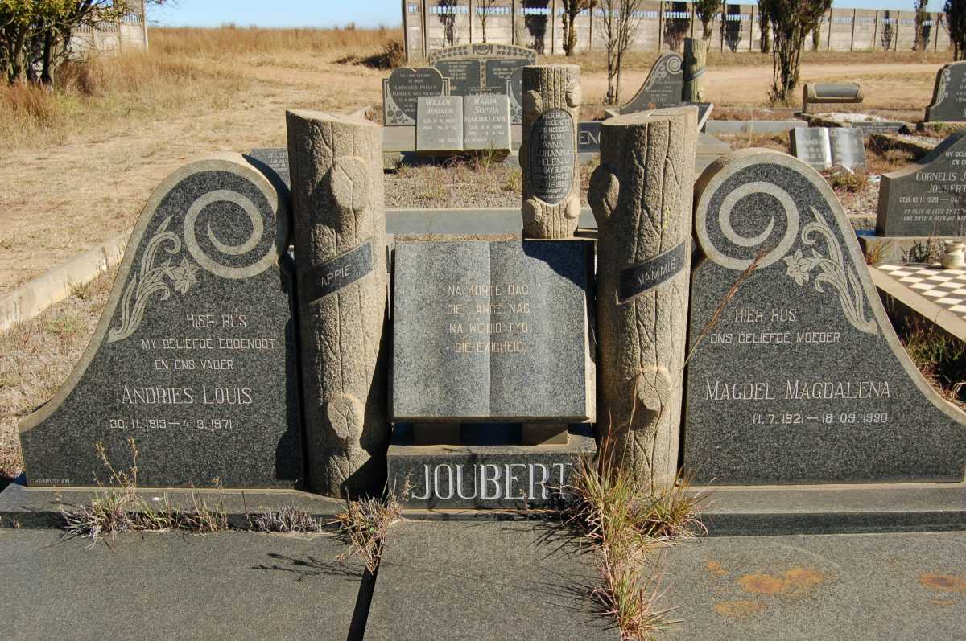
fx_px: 965
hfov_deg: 53.2
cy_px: 320
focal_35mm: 36
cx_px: 483
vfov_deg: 36.8
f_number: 6.3
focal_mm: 24
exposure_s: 1/400
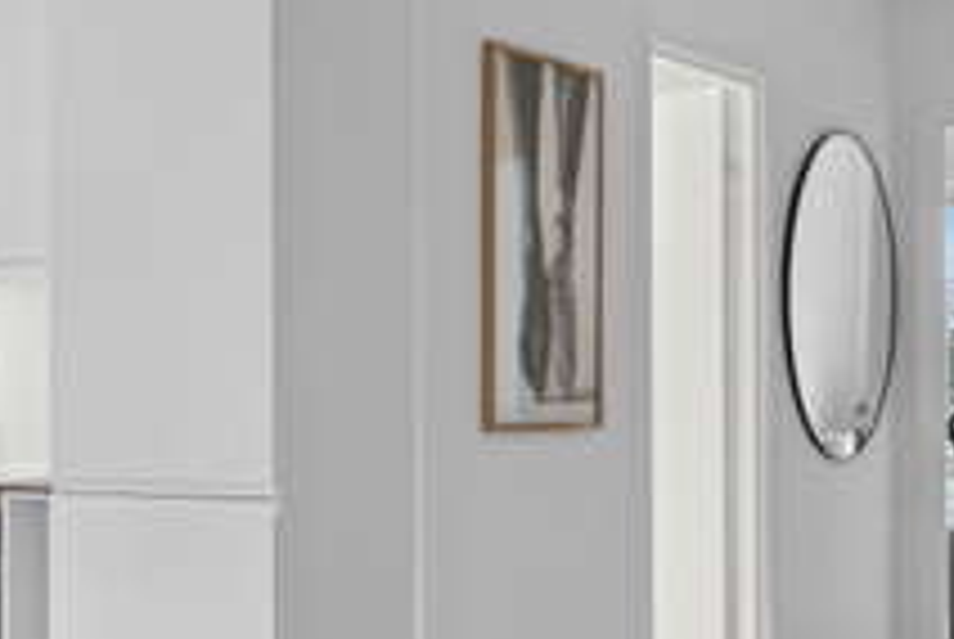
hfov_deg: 26.9
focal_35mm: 73
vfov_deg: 18.7
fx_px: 1937
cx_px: 124
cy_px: 441
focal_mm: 25
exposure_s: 1/4
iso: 200
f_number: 6.3
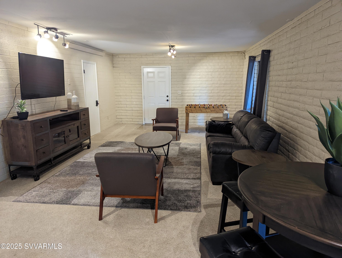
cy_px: 129
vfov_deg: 56.9
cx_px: 171
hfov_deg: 71.5
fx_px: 237
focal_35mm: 24
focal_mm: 6.81
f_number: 1.85
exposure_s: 1/40
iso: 590
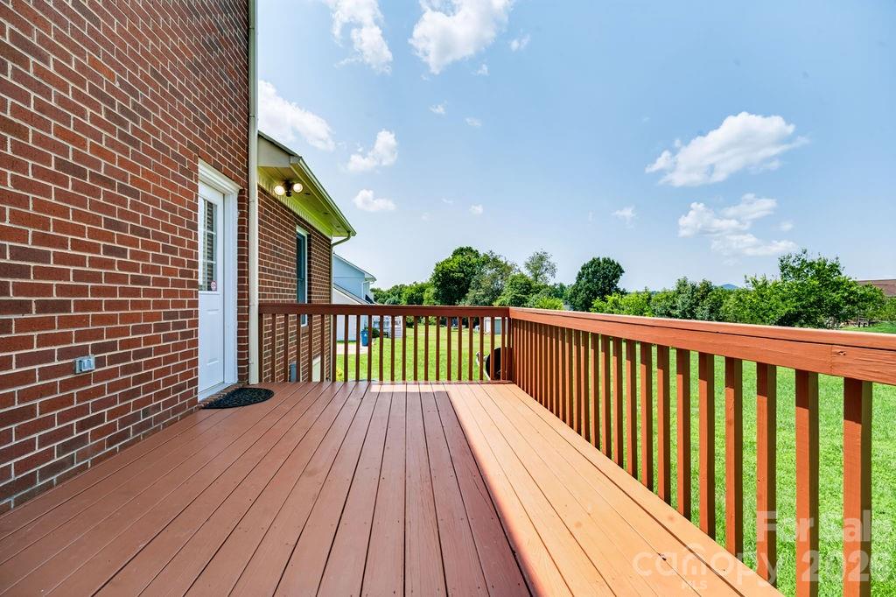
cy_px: 298
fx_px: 348
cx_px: 448
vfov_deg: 81.2
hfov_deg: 104.3
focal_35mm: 14
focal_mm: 14
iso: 640
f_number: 8
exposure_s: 1/640
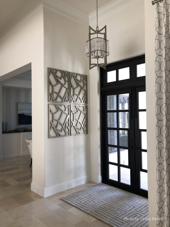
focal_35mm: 28
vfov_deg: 63.4
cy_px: 114
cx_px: 85
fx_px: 183
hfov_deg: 49.7
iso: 32
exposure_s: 1/30
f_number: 1.8
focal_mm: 4
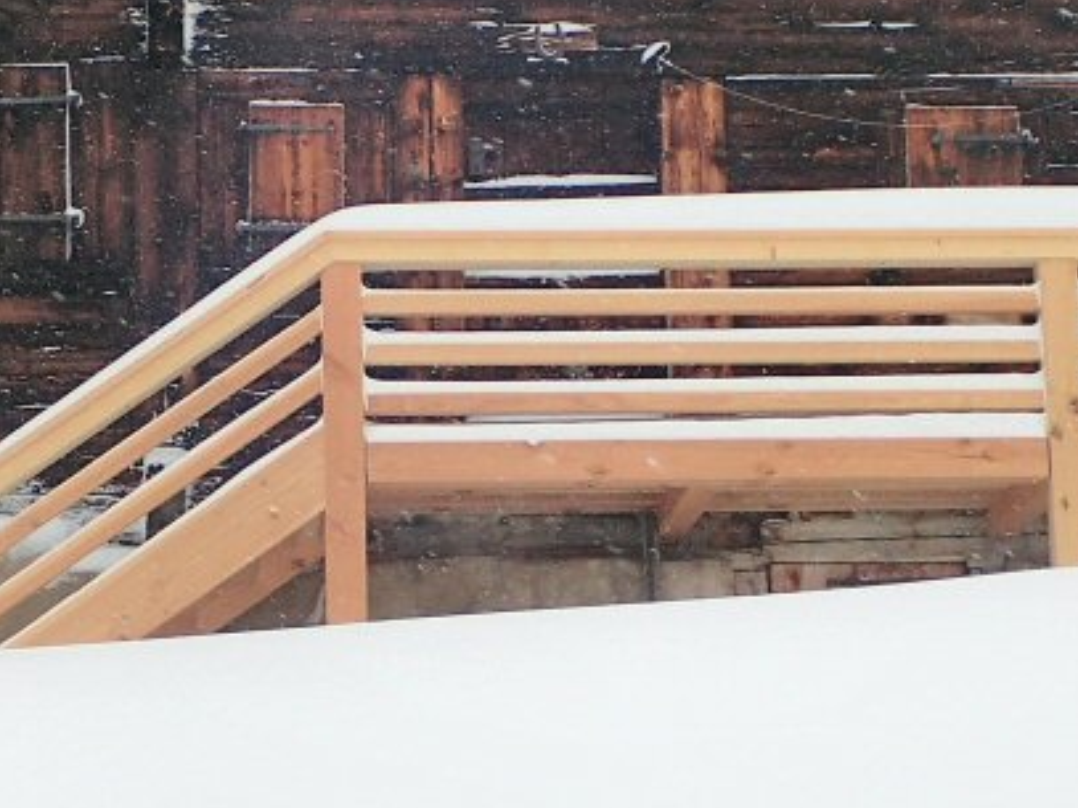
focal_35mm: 141
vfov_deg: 10.5
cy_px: 204
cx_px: 404
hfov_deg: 14.0
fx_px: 4390
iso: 100
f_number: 4
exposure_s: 1/500
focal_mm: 7.86
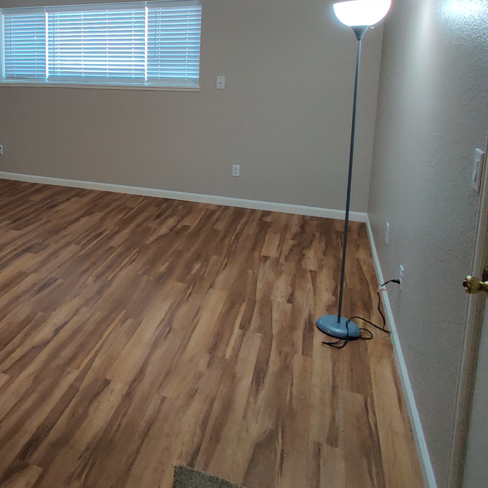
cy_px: 122
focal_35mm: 25
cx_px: 50
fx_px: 399
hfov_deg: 54.9
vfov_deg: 59.6
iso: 500
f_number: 2.2
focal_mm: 2.25
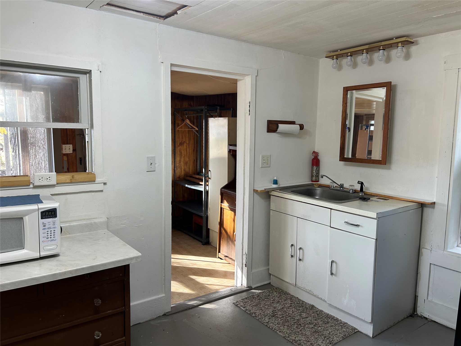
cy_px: 173
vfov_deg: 53.1
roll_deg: +0.0
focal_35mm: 26
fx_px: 346
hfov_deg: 67.3
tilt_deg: -6.6
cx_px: 230
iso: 64
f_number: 1.5
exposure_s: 1/120
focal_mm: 5.7
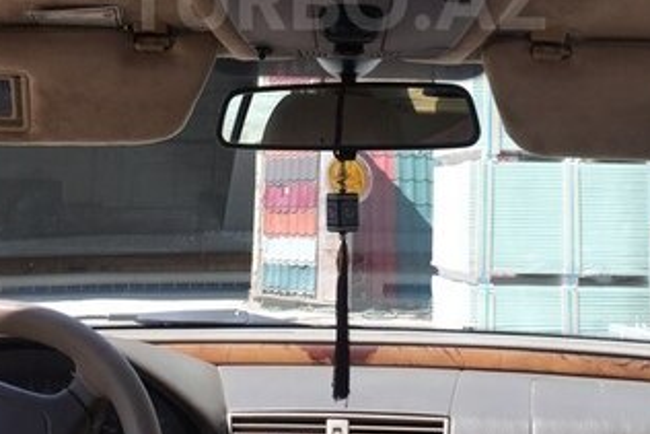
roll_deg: -1.3
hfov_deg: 31.9
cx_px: 335
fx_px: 1138
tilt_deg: +11.9
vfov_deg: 20.9
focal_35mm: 63
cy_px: -1
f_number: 2.2
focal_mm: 4.15
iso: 32
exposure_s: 1/573
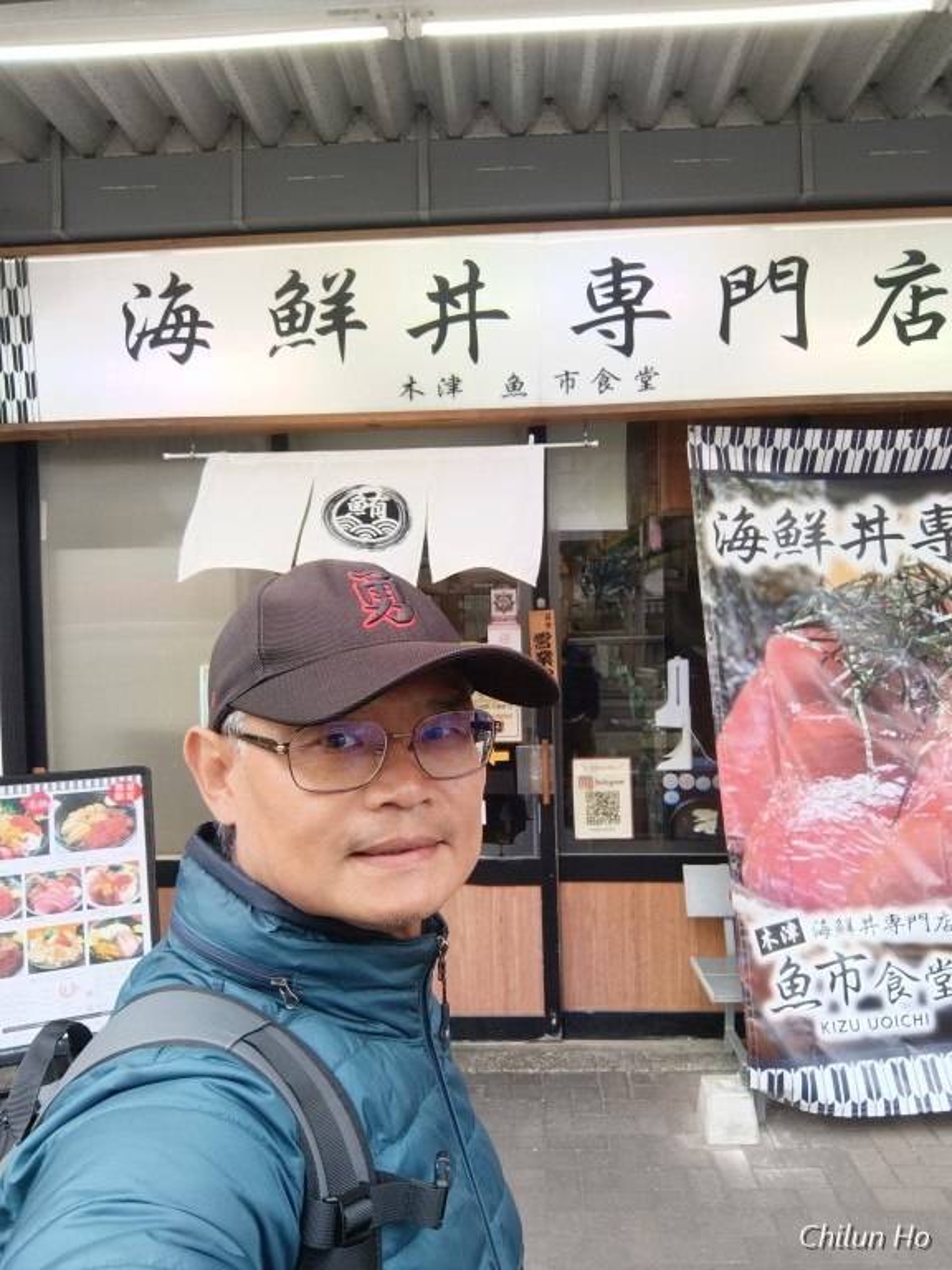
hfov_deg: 56.8
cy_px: 635
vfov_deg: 71.6
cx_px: 476
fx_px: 880
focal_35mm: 24
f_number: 2.45
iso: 58
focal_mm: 3.24
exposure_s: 1/213
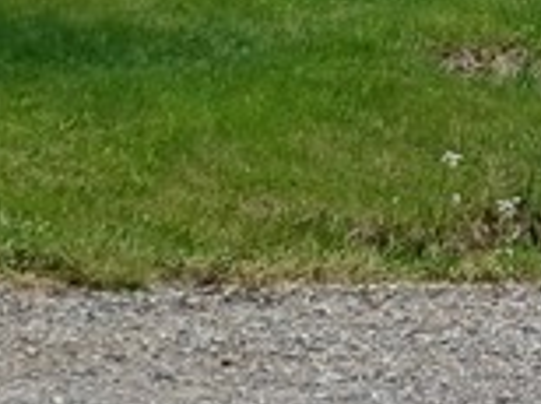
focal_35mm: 173
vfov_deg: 8.2
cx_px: 1191
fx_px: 2700
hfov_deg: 10.3
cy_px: -362
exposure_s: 1/496
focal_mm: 3.98
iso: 20
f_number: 1.8
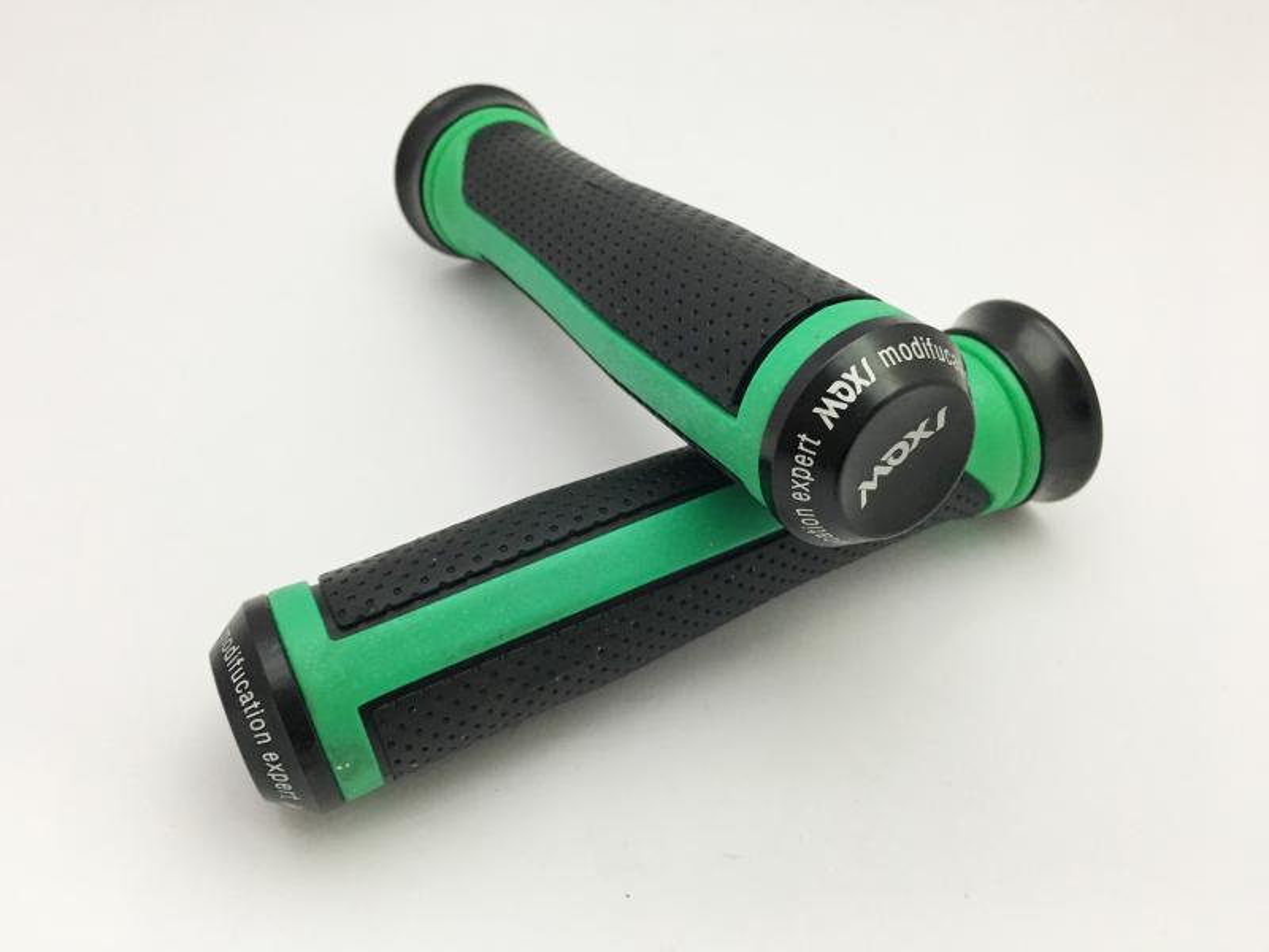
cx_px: 634
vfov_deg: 48.2
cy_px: 476
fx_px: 1063
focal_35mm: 29
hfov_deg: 61.7
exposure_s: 1/30
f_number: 2.2
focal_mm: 4.15
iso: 160
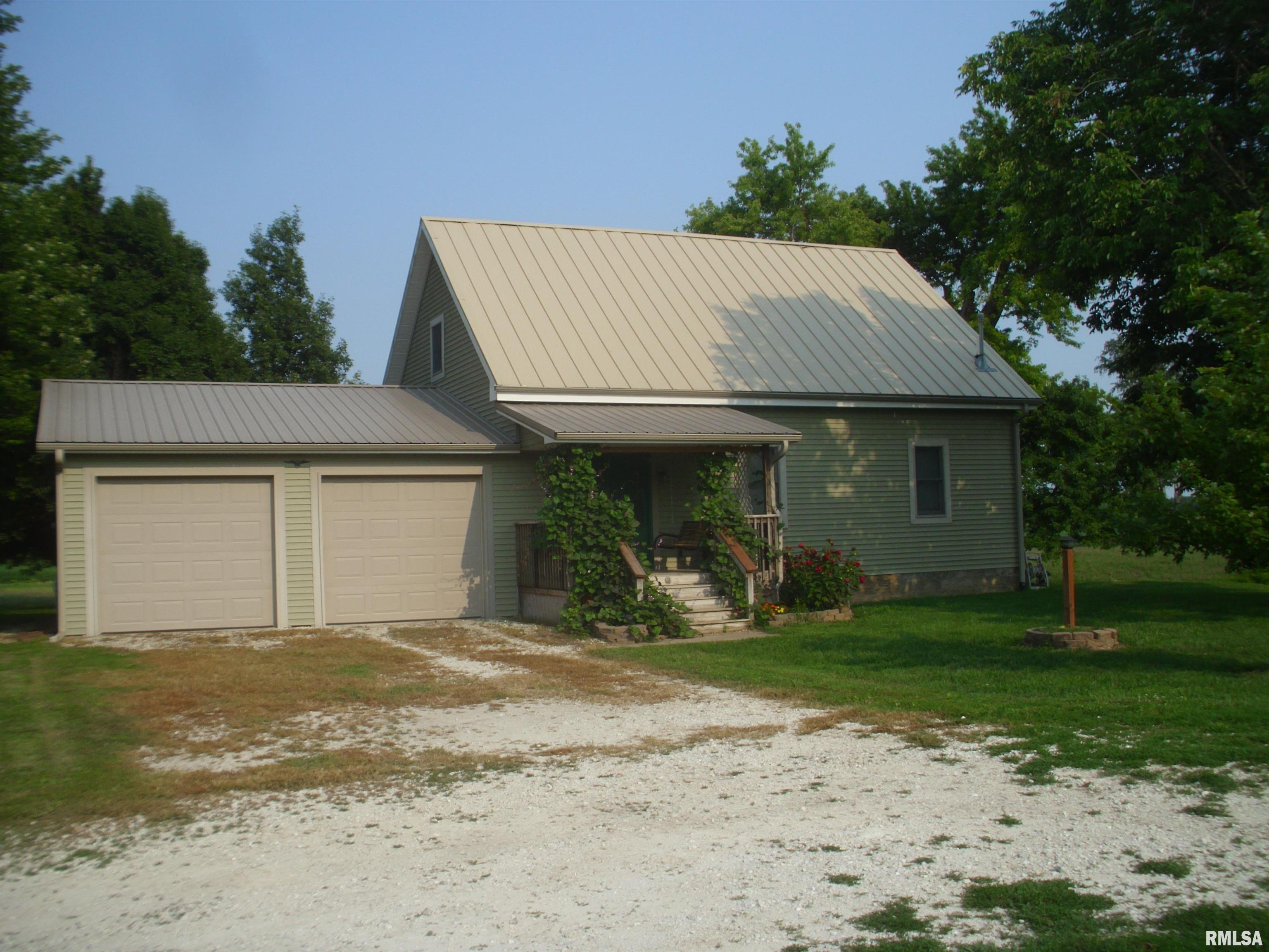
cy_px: 476
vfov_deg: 37.7
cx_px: 634
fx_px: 1393
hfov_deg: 49.0
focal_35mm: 38
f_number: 7.3
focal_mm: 6.3
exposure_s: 1/189
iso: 50
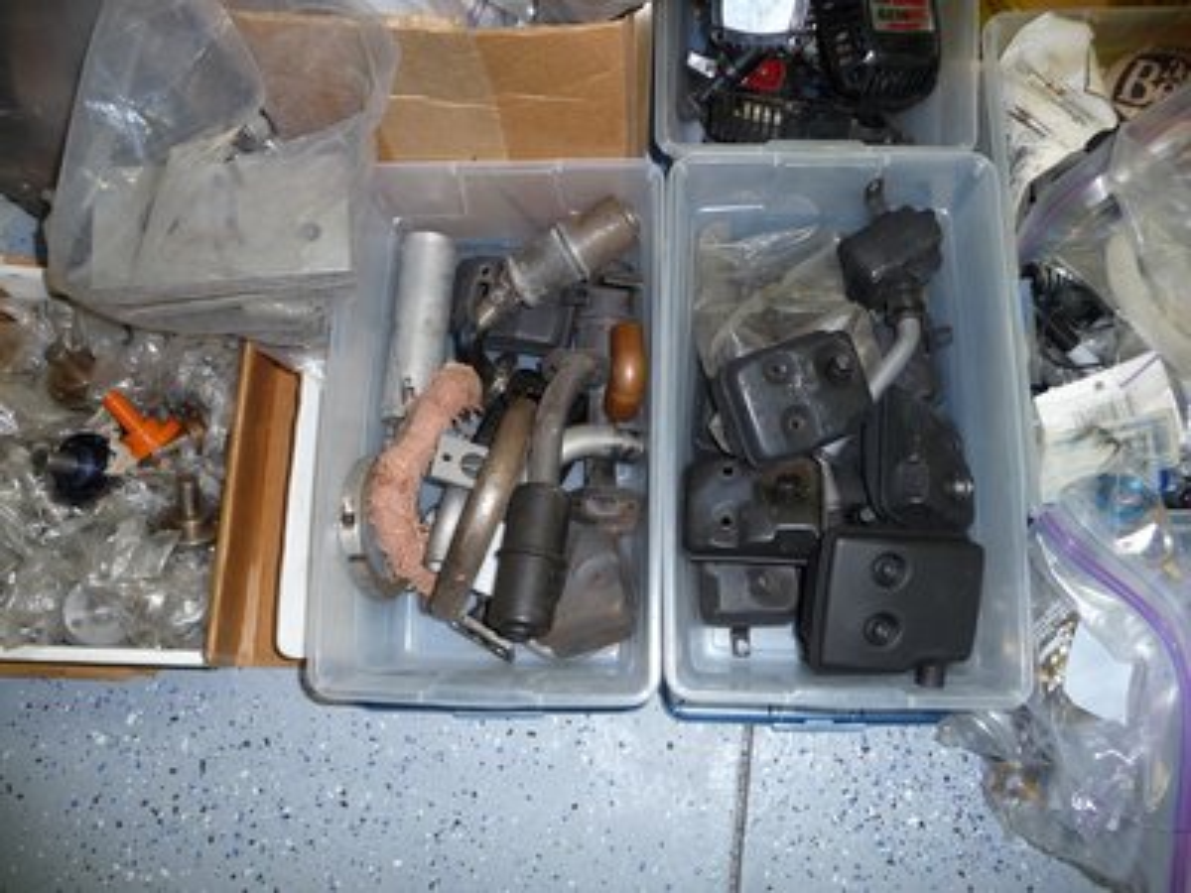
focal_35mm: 28
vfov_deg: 49.7
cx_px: 596
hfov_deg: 63.4
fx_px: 963
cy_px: 446
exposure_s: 1/30
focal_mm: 4.7
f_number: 3.3
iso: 100
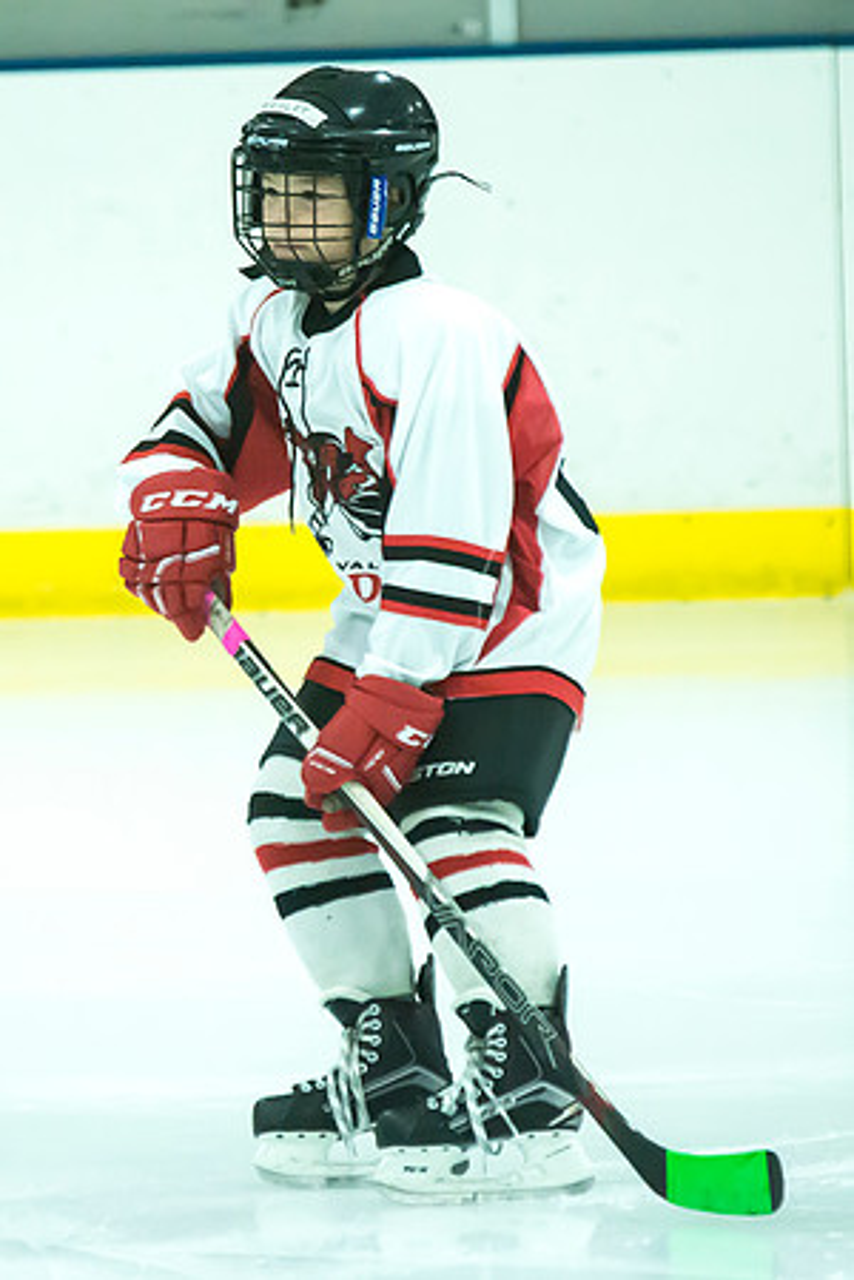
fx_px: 14165
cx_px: 245
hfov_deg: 3.5
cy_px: 625
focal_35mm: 398
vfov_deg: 5.2
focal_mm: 250
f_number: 5.6
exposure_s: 1/1000
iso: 6400
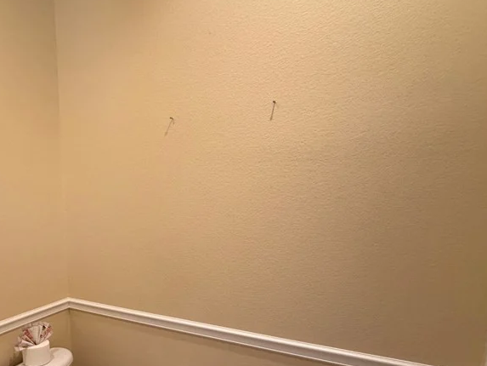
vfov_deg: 52.5
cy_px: 273
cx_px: 115
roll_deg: +1.2
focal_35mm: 25
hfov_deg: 64.7
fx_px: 352
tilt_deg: -12.2
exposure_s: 1/60
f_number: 2.2
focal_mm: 2.22
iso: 320
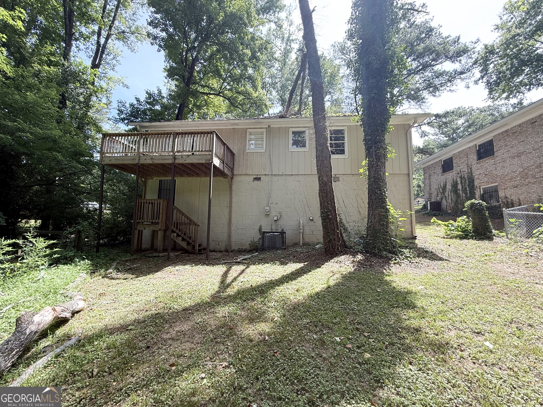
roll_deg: -1.5
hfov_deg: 102.1
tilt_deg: +7.1
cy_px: 204
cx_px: 272
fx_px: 220
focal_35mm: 14
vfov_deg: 85.7
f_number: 2.2
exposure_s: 1/169
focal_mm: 2.22
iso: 50
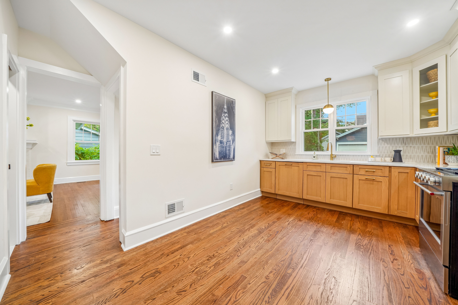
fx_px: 153
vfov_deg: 90.0
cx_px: 229
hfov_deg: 112.6
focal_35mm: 12
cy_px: 152
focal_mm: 12
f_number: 11
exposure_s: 1/2
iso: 125
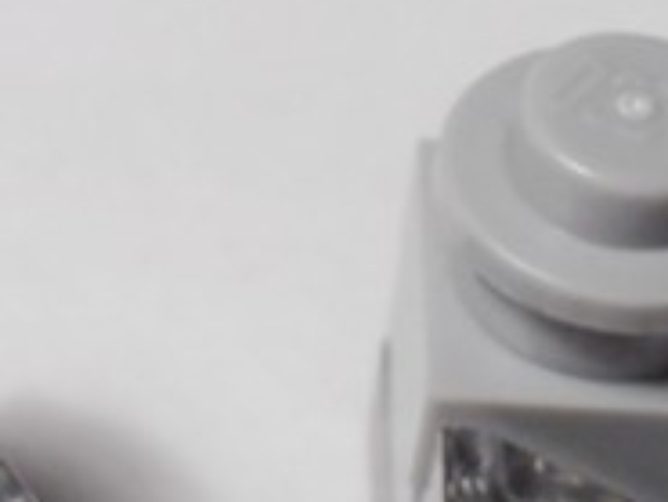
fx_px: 3476
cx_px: 181
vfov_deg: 8.3
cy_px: 356
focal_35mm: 180
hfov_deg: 11.0
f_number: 3.9
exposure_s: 1/50
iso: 80
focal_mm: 6.61
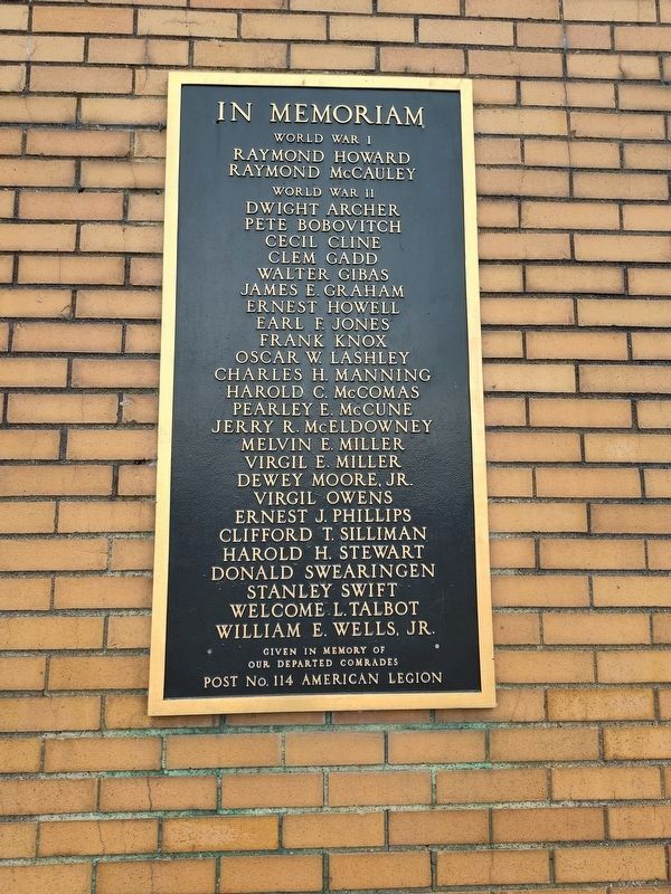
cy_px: 447
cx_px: 336
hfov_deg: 58.9
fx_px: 594
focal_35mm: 23
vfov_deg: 73.9
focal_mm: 5.56
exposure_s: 1/200
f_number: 1.8
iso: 141
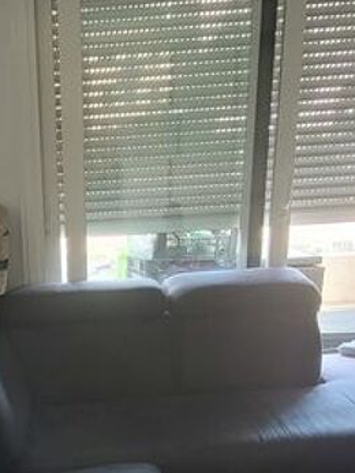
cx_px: 23
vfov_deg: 35.3
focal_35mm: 50
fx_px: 684
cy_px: 449
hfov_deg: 27.8
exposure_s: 1/50
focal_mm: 1.74
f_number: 2.2
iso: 160
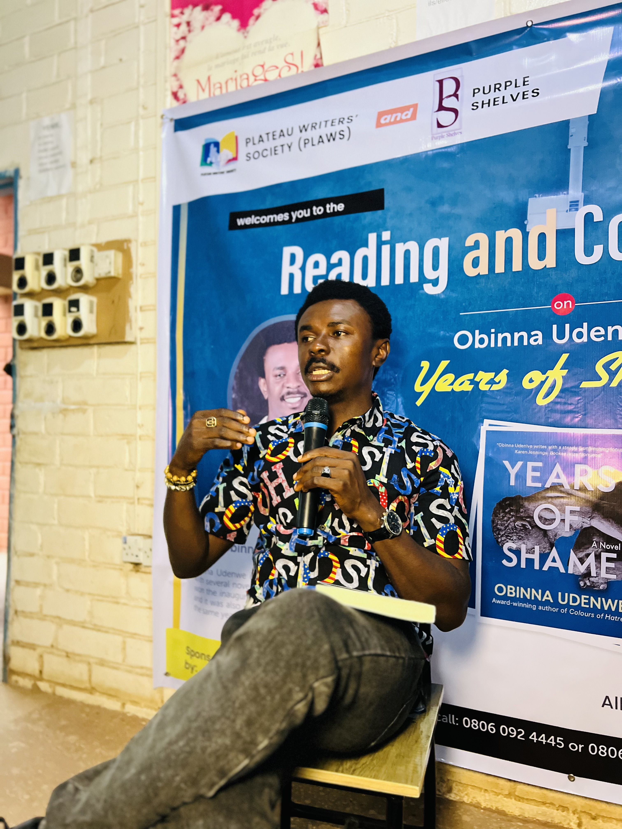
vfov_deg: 67.3
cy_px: 414
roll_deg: -0.9
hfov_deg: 53.1
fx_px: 623
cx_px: 311
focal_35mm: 26
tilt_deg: +2.2
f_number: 1.5
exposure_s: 1/50
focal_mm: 5.7
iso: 500
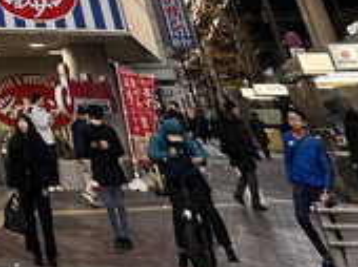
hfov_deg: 21.2
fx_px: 682
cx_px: -263
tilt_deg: +29.8
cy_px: -271
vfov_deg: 16.6
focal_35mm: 66
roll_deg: -0.4
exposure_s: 1/118
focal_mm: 2.22
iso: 40
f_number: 2.2
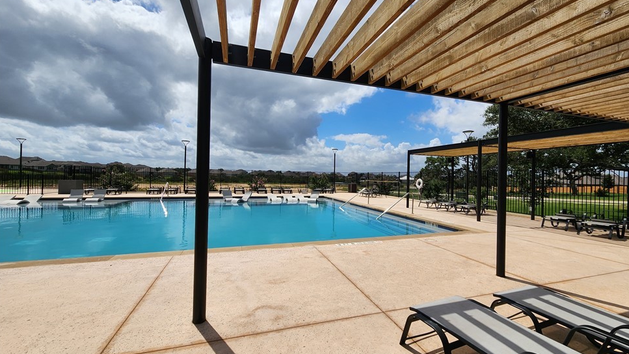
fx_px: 250
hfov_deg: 102.9
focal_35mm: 15
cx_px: 330
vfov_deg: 70.5
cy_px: 180
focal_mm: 2.2
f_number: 2.2
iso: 50
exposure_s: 1/5108
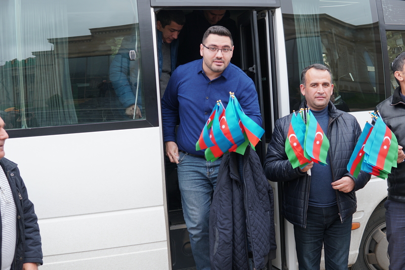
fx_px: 506
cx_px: 202
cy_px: 135
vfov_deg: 29.9
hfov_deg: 43.6
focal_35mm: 45
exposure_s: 1/250
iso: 100
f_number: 2.8
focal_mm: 30
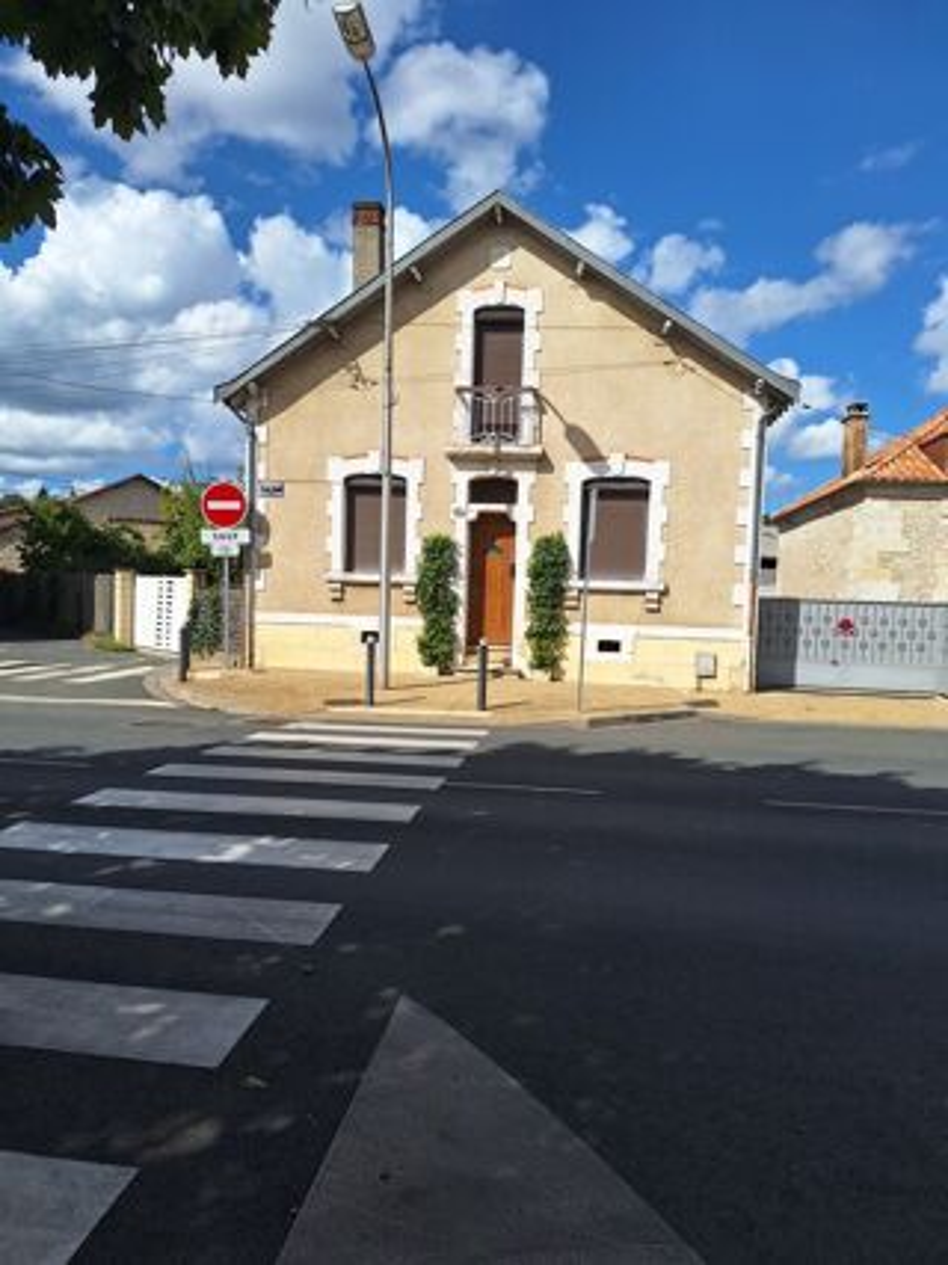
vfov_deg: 73.9
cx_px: 474
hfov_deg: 58.9
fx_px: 840
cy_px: 632
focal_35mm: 23
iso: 40
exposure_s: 1/4115
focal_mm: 5.54
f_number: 1.8
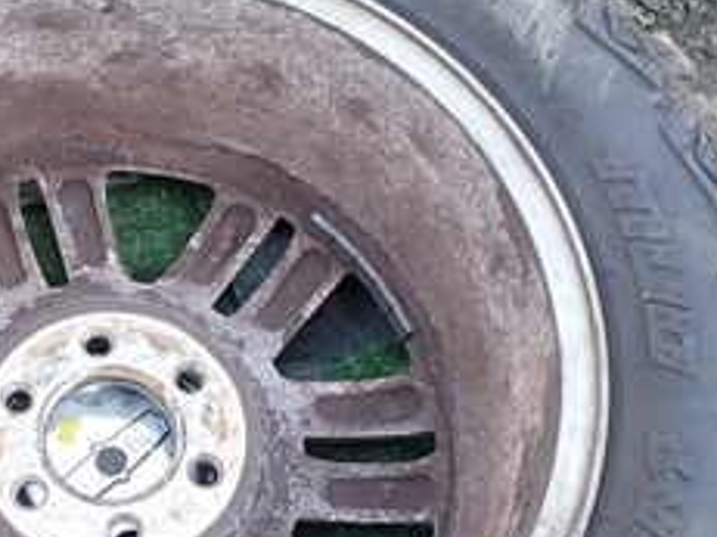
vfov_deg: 22.2
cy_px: 435
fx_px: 1346
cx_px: 124
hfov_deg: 29.0
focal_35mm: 65
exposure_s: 1/100
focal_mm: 4.5
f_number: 2.8
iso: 100
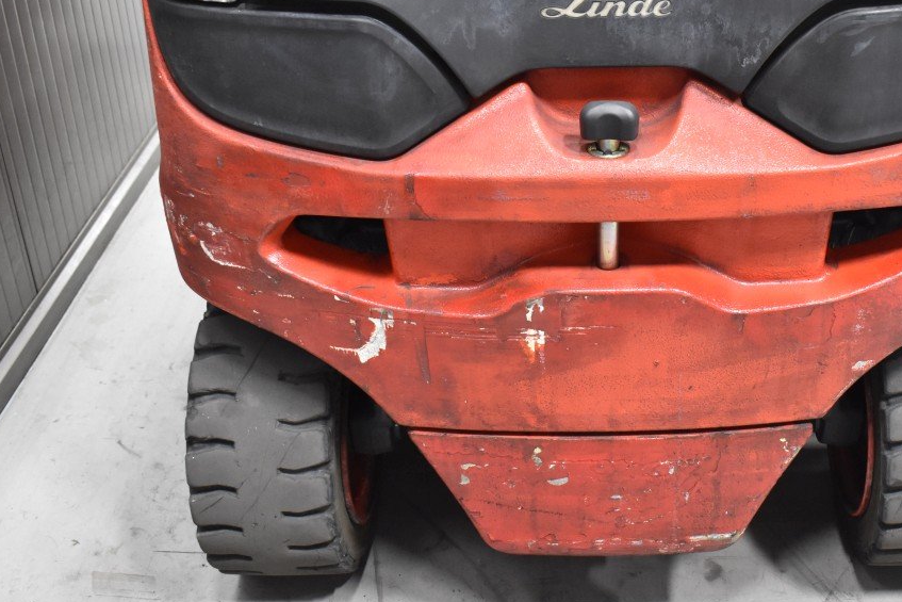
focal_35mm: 51
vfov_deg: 26.4
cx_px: 609
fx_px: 1278
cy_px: 214
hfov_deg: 38.4
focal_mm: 24
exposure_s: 1/20
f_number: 4.5
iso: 1600
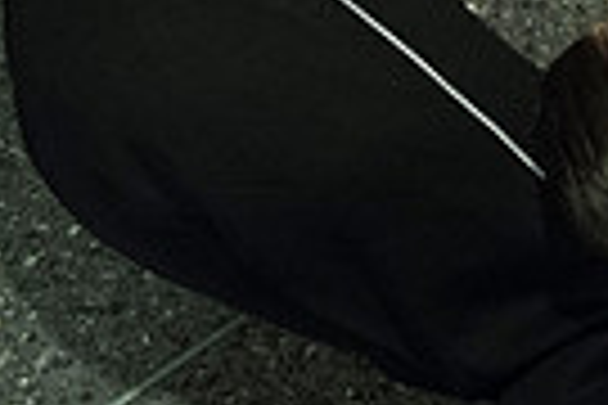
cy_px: -367
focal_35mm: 103
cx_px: 649
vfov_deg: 12.0
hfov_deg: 19.1
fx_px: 1739
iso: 8000
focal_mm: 24
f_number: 2.8
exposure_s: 1/160
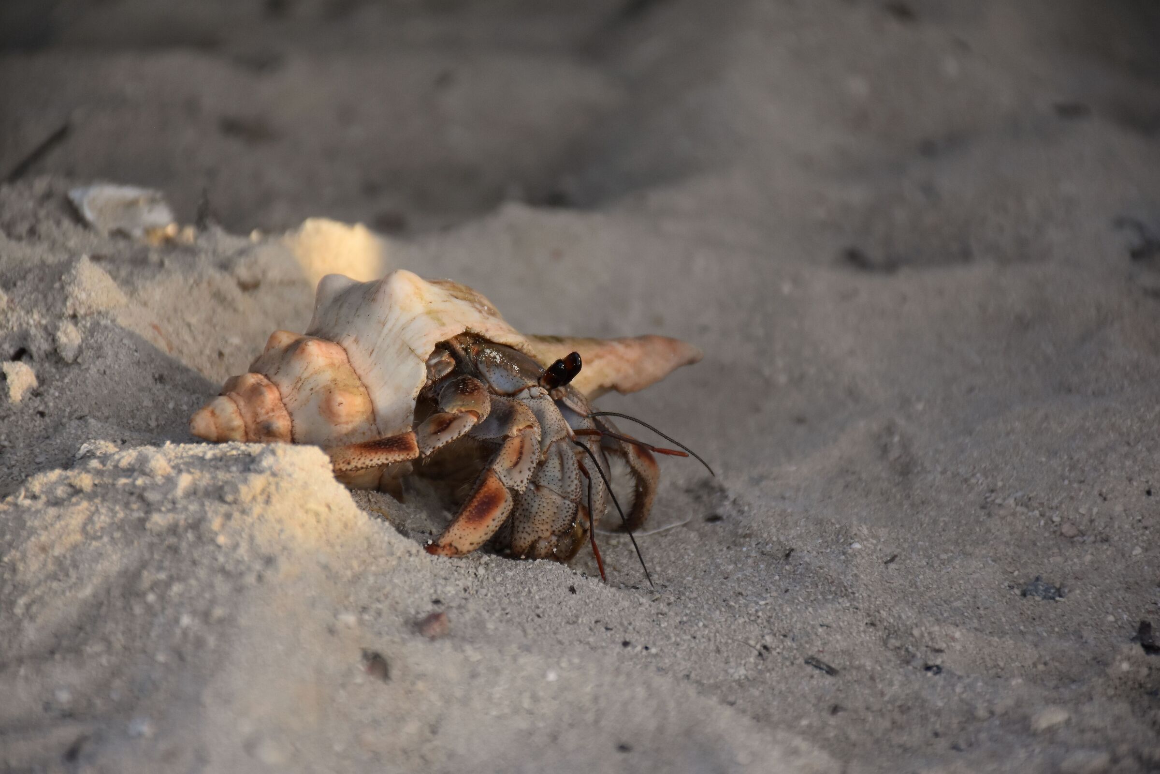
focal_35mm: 210
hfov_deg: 9.8
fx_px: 6766
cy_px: 387
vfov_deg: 6.5
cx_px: 580
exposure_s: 1/640
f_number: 6.3
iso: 800
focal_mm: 140
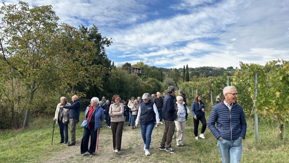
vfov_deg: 40.2
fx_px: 222
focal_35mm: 29
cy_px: 78
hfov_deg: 66.1
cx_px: 147
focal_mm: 5.7
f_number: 1.5
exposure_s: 1/2762
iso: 50
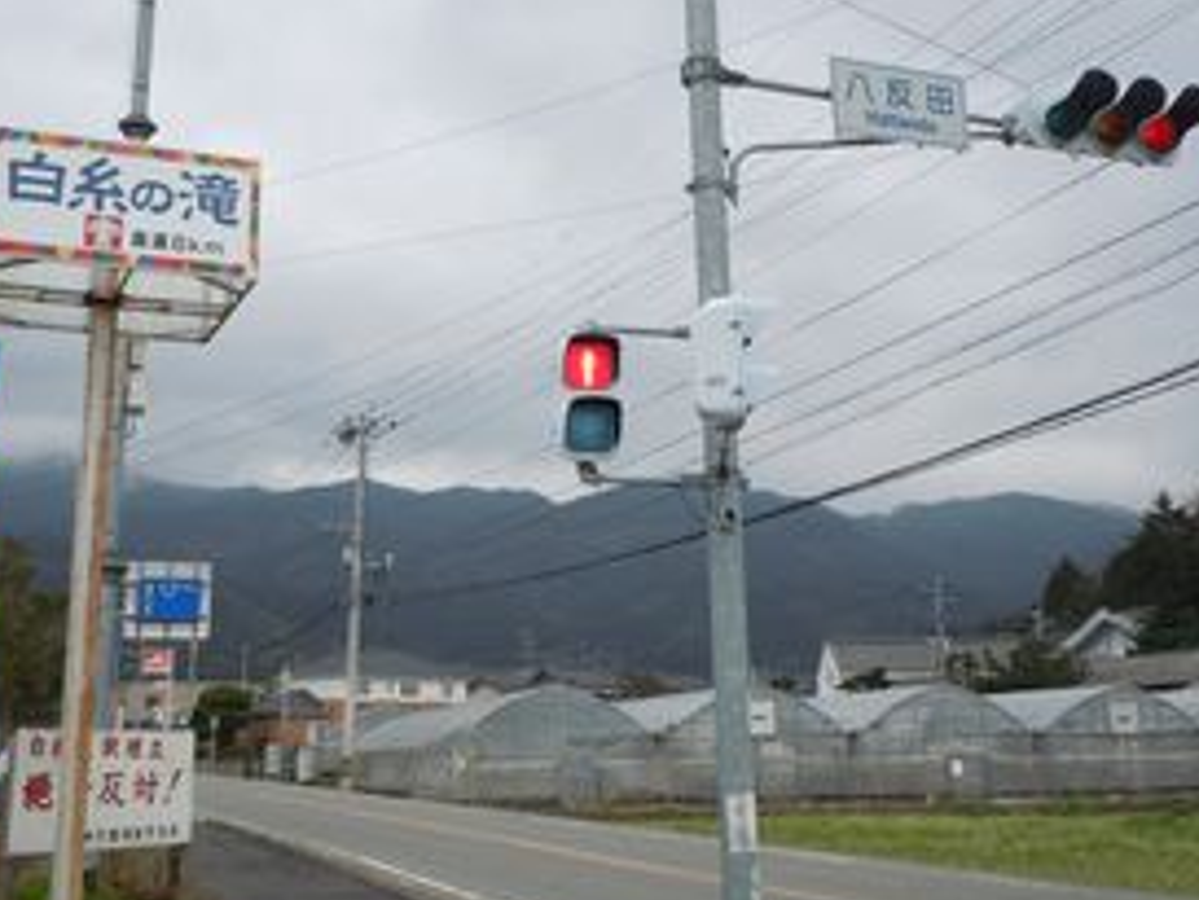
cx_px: 540
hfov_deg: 45.7
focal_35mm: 41
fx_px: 1421
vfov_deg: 35.0
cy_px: 351
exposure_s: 1/250
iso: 100
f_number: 3.7
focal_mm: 5
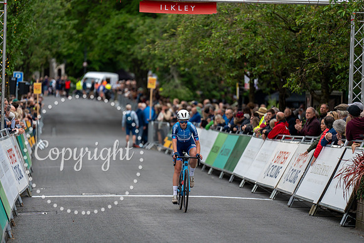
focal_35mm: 197
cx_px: 182
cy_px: 122
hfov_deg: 10.4
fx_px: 1992
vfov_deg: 7.0
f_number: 2.8
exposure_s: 1/800
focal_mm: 197
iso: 1000
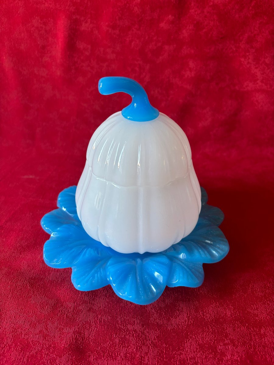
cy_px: 182
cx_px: 137
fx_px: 274
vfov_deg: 67.3
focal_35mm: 26
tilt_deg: -33.6
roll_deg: +0.3
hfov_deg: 53.1
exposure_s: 1/60
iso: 250
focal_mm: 5.96
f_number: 1.6
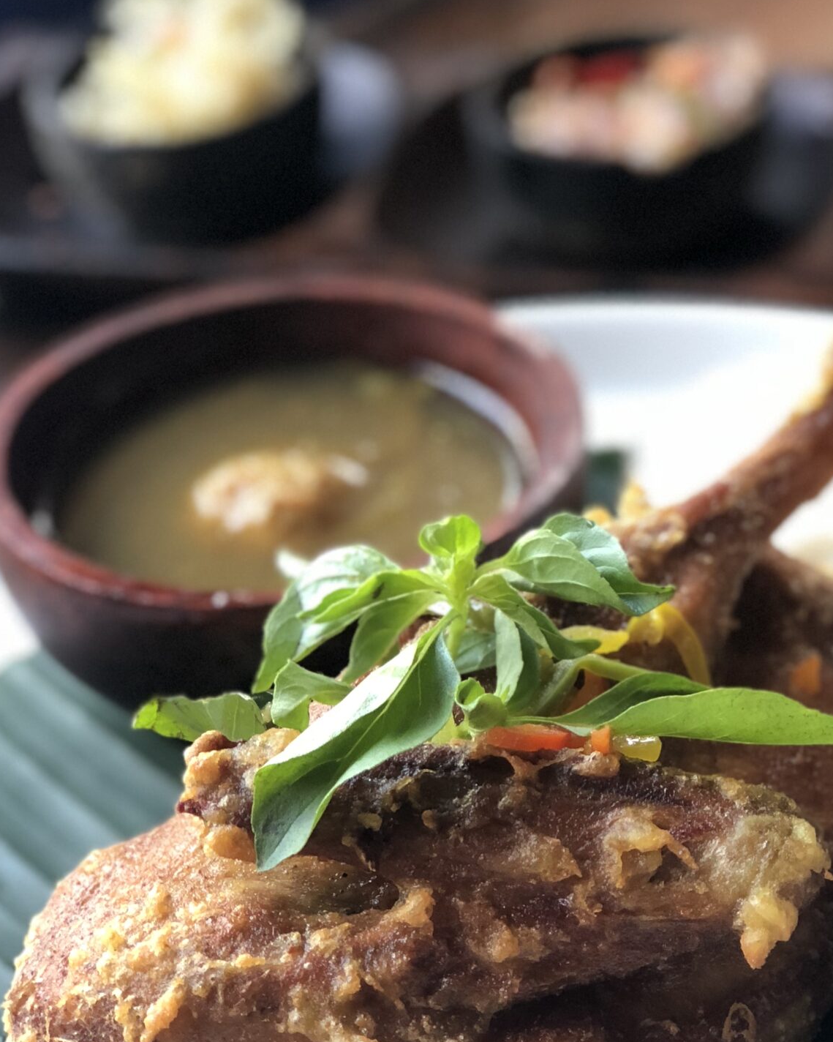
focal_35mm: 100
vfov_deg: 19.2
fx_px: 3082
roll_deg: +0.8
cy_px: 577
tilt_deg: -35.8
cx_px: 627
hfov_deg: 15.3
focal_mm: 6.6
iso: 160
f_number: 2.8
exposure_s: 1/100
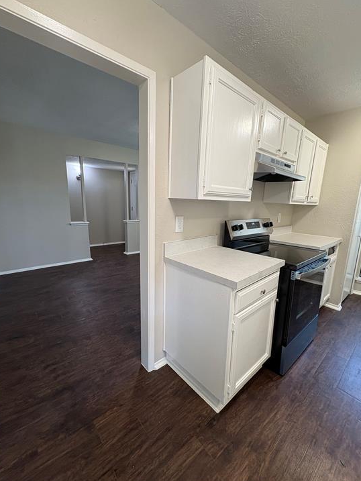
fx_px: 209
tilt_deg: -8.6
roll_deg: -0.8
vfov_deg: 98.2
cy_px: 240
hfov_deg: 81.8
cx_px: 184
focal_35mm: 15
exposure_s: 1/120
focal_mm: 2.22
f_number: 2.2
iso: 200
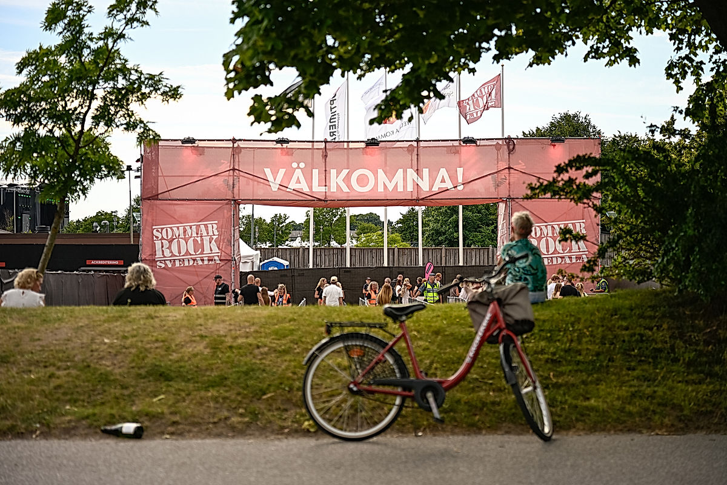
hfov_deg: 29.2
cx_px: 364
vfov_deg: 19.7
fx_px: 1393
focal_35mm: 69
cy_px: 242
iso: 100
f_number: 2.8
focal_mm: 69
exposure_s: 1/1250
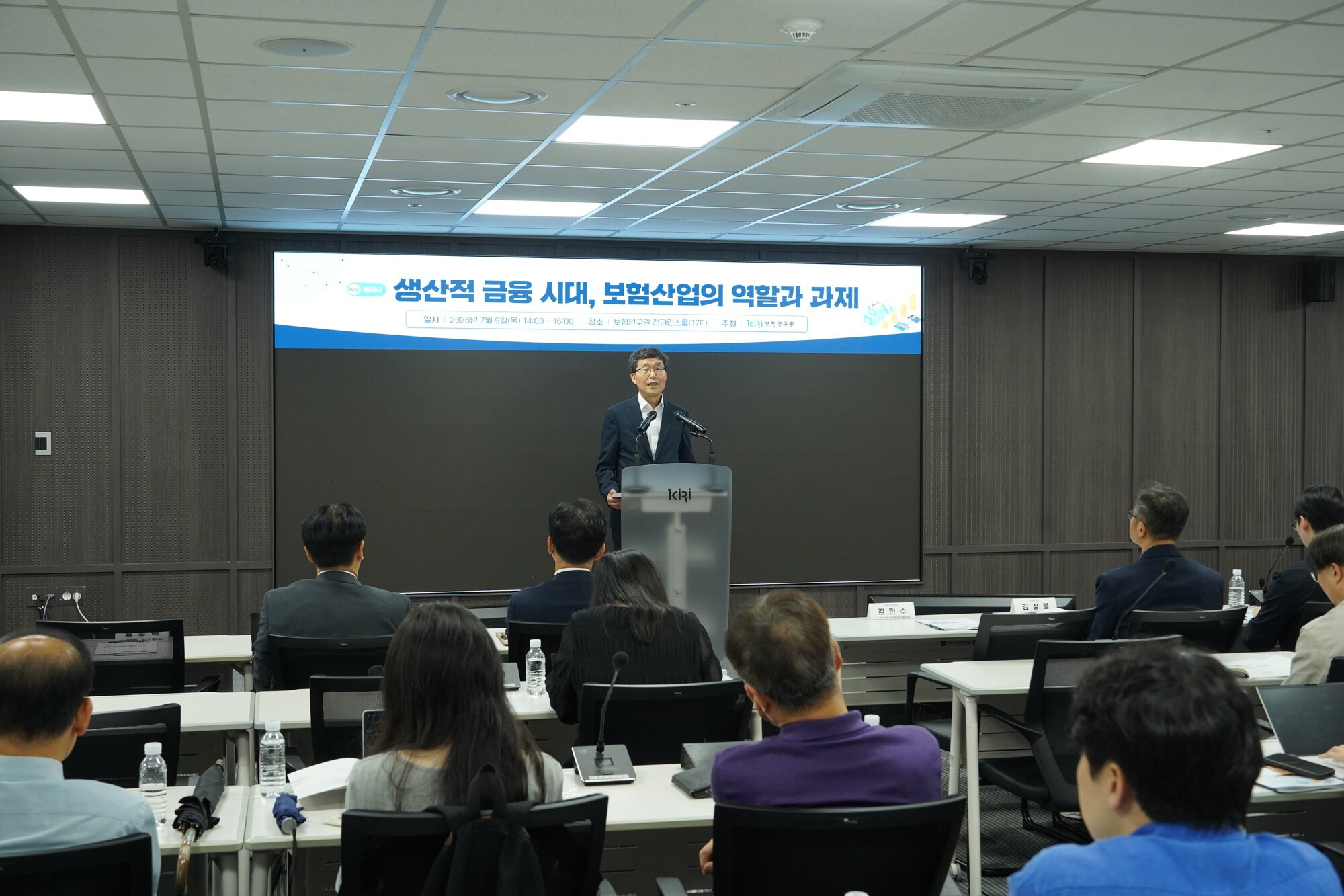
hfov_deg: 45.4
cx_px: 672
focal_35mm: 43
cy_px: 448
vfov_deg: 31.2
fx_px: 1605
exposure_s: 1/125
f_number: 7.1
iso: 2500
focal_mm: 43
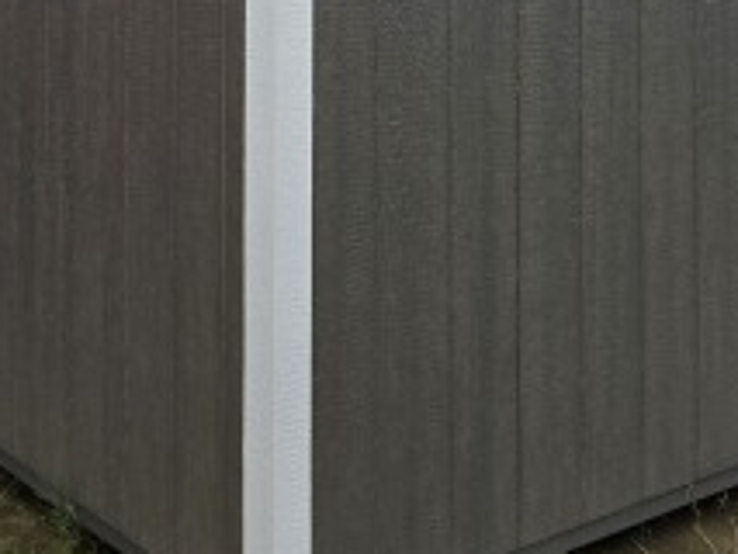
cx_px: 402
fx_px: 1472
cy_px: -100
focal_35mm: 69
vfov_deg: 20.1
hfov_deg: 28.1
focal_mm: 6.3
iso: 80
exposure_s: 1/5296
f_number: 1.7
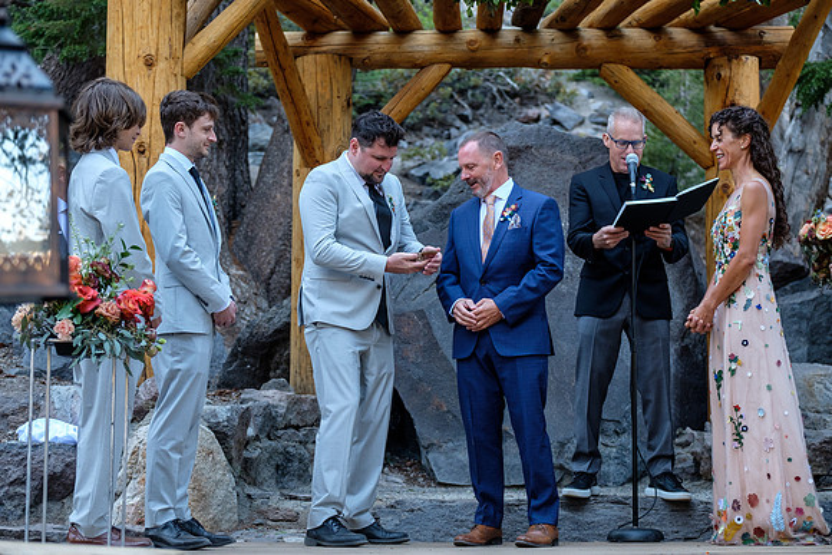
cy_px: 278
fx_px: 1942
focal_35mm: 84
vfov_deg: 16.3
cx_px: 416
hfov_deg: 24.2
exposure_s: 1/120
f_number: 2.8
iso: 640
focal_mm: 56.3
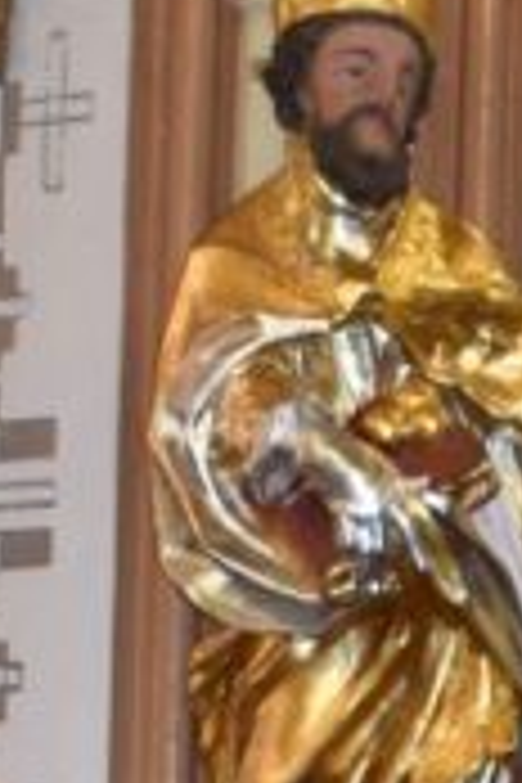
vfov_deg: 8.8
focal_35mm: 228
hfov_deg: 5.8
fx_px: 4959
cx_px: 1341
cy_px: 1260
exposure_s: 1/60
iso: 1000
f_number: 3.8
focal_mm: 22
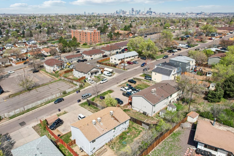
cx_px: 103
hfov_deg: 71.3
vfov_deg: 51.2
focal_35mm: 25
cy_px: 75
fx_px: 162
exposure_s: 1/500
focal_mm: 8.4
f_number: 2.8
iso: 100
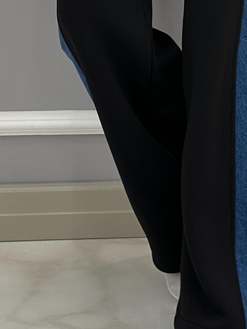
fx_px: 1646
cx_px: 209
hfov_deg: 8.6
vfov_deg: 11.0
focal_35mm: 173
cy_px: -167
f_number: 1.78
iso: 80
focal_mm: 6.86
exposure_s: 1/100
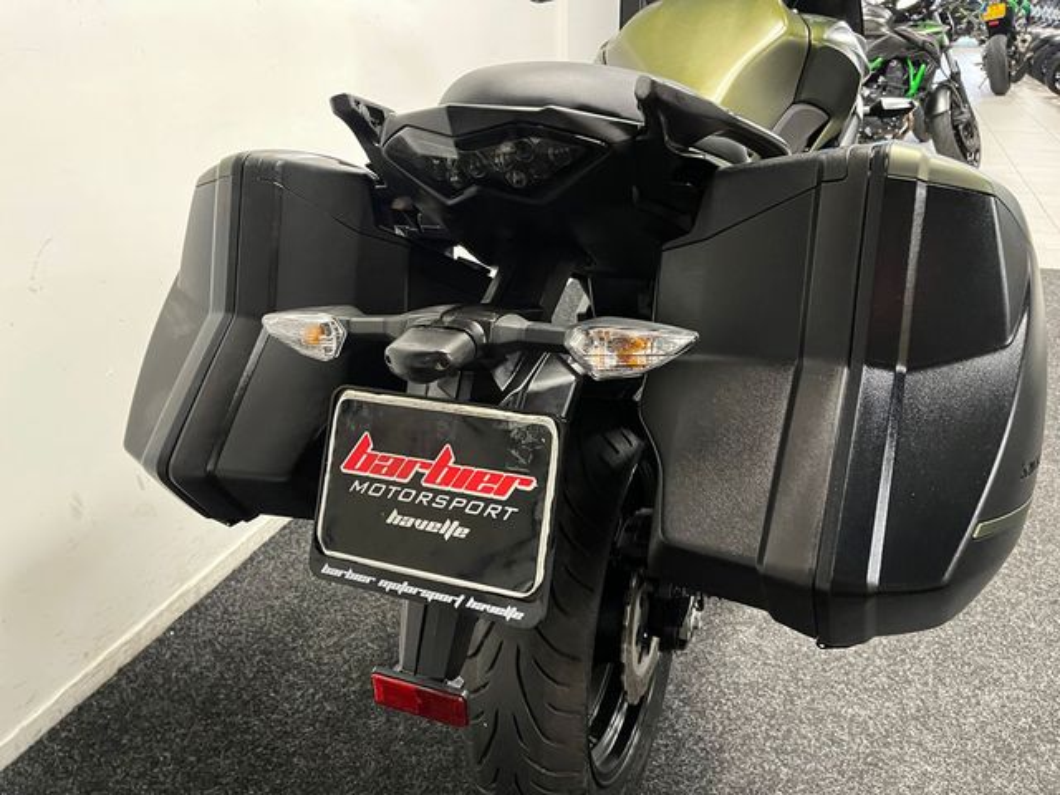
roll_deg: +2.2
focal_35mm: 26
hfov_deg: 67.3
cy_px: 398
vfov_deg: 53.1
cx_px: 530
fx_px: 796
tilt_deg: -25.2
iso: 500
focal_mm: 5.1
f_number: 1.6
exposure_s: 1/33
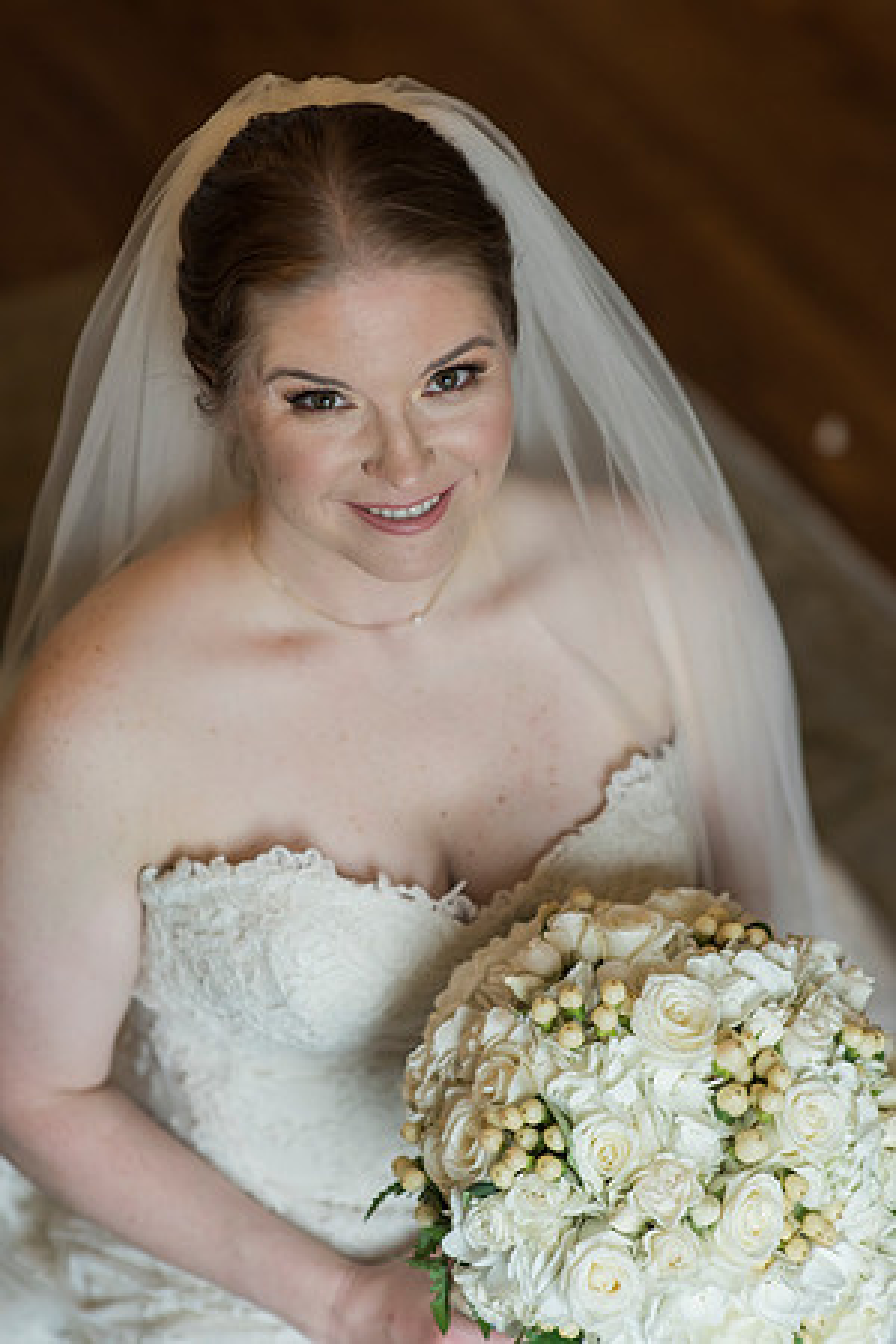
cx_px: 448
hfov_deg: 16.1
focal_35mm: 85
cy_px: 672
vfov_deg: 23.9
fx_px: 3173
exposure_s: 1/320
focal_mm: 85
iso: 800
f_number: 2.8
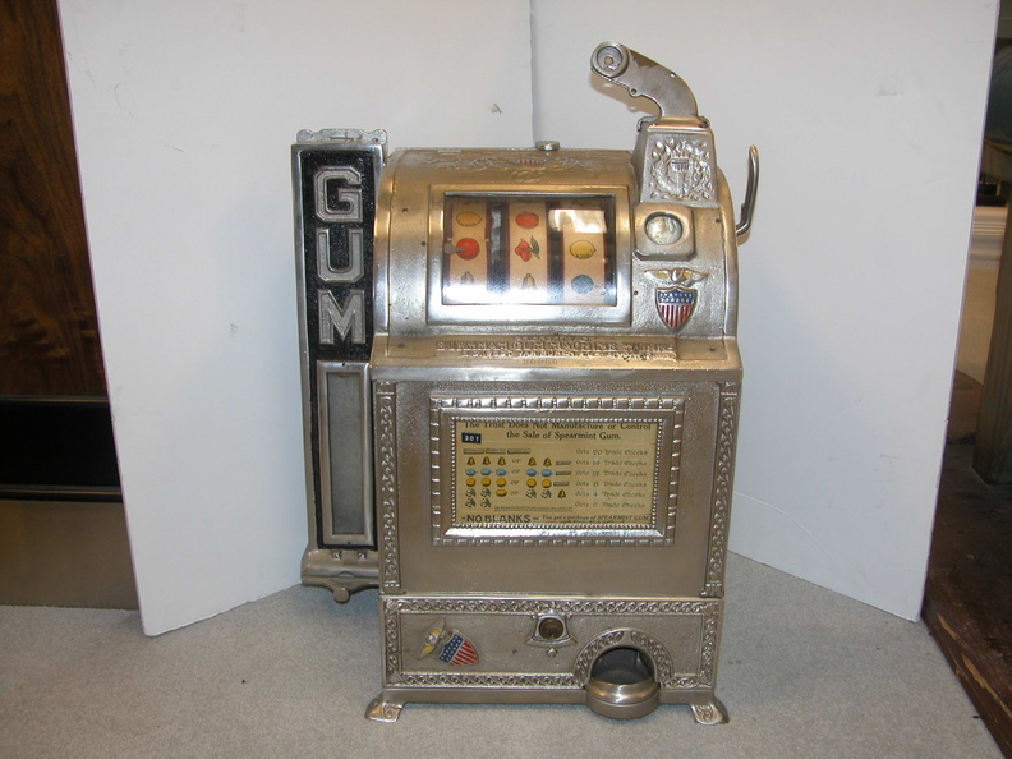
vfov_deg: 37.7
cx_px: 506
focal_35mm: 38
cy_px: 380
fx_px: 1111
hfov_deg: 49.0
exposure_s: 1/30
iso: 100
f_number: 2.9
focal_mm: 10
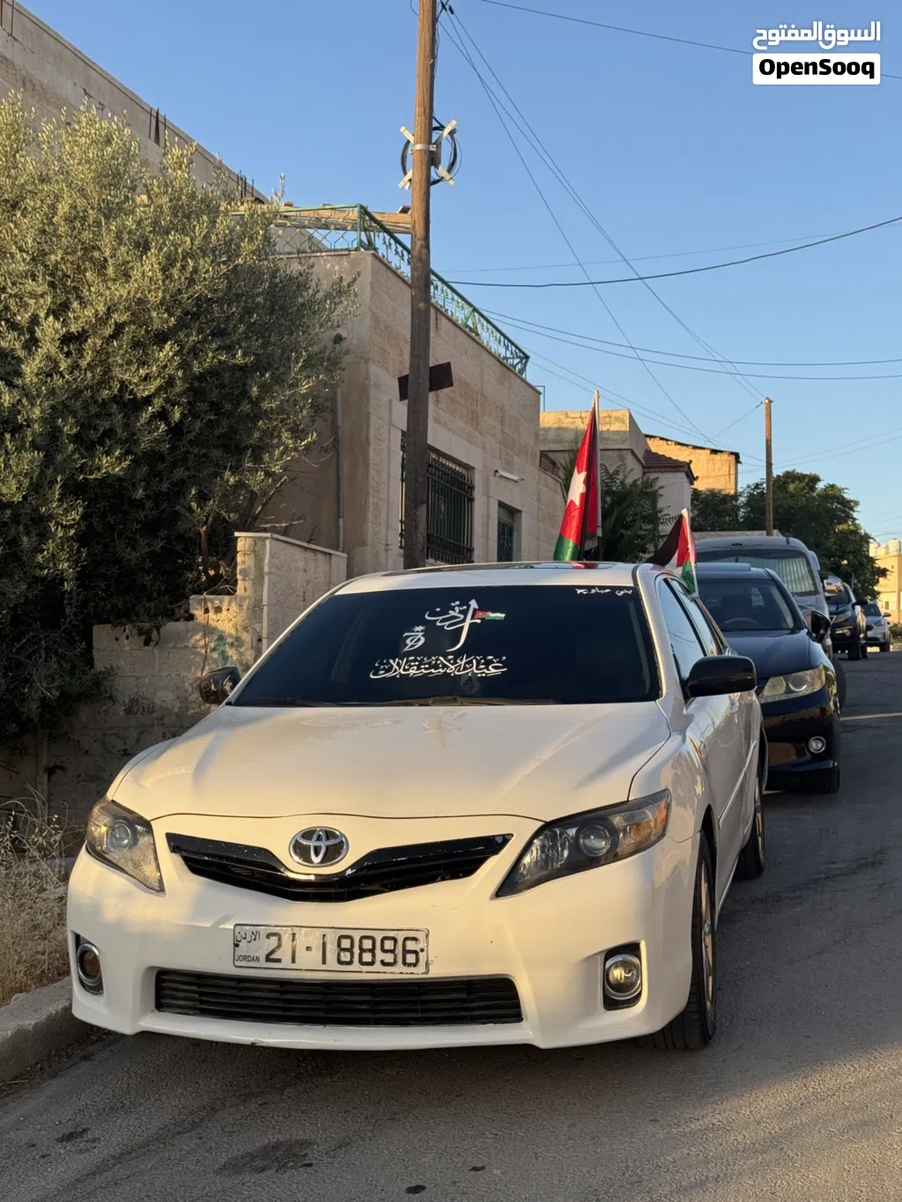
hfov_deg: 30.3
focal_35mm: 48
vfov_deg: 39.7
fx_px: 1667
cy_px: 601
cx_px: 451
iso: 64
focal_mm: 6.76
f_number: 1.78
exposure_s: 1/1427
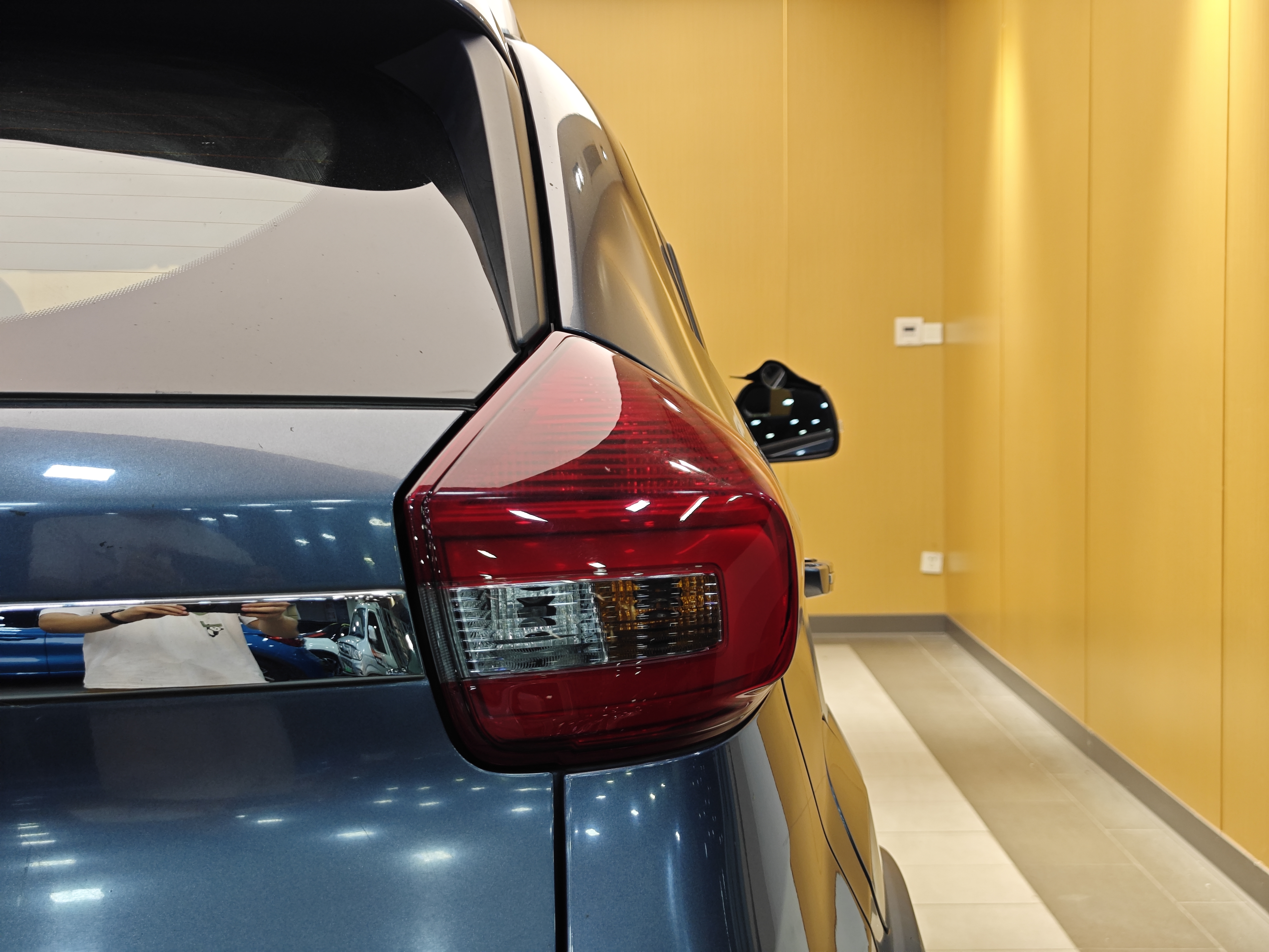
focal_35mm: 46
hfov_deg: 41.2
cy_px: 476
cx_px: 634
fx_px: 1686
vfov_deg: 31.5
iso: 200
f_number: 1.9
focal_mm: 8.7
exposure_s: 1/100
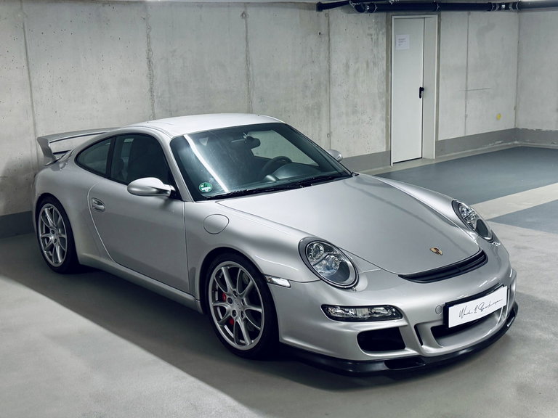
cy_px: 209
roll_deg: +0.7
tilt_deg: -11.8
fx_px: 387
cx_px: 279
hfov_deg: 71.6
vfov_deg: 56.8
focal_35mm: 24
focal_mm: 6.76
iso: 200
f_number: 1.78
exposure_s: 1/100
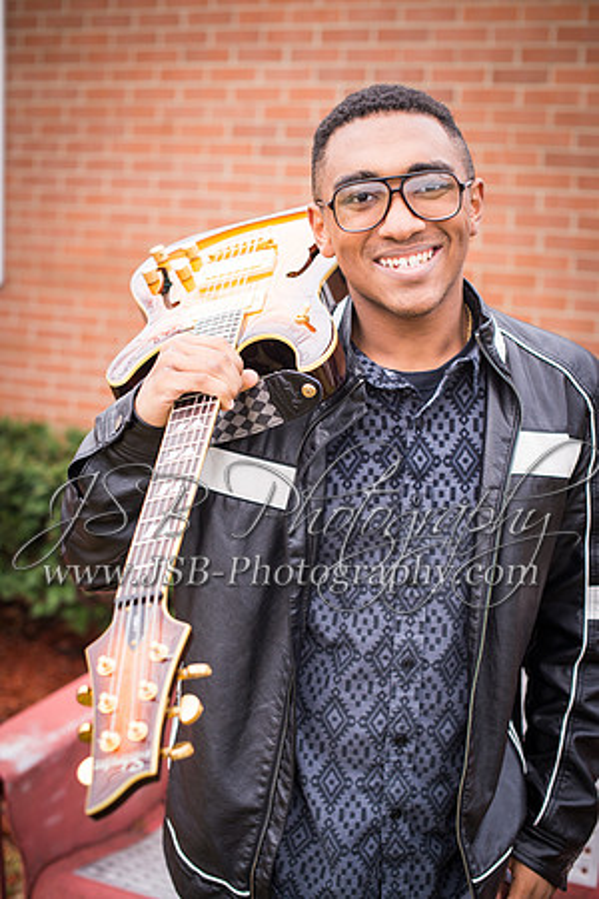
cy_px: 450
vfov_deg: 39.6
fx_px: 1248
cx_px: 300
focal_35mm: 50
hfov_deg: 27.0
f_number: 2.8
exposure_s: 1/60
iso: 200
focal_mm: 50
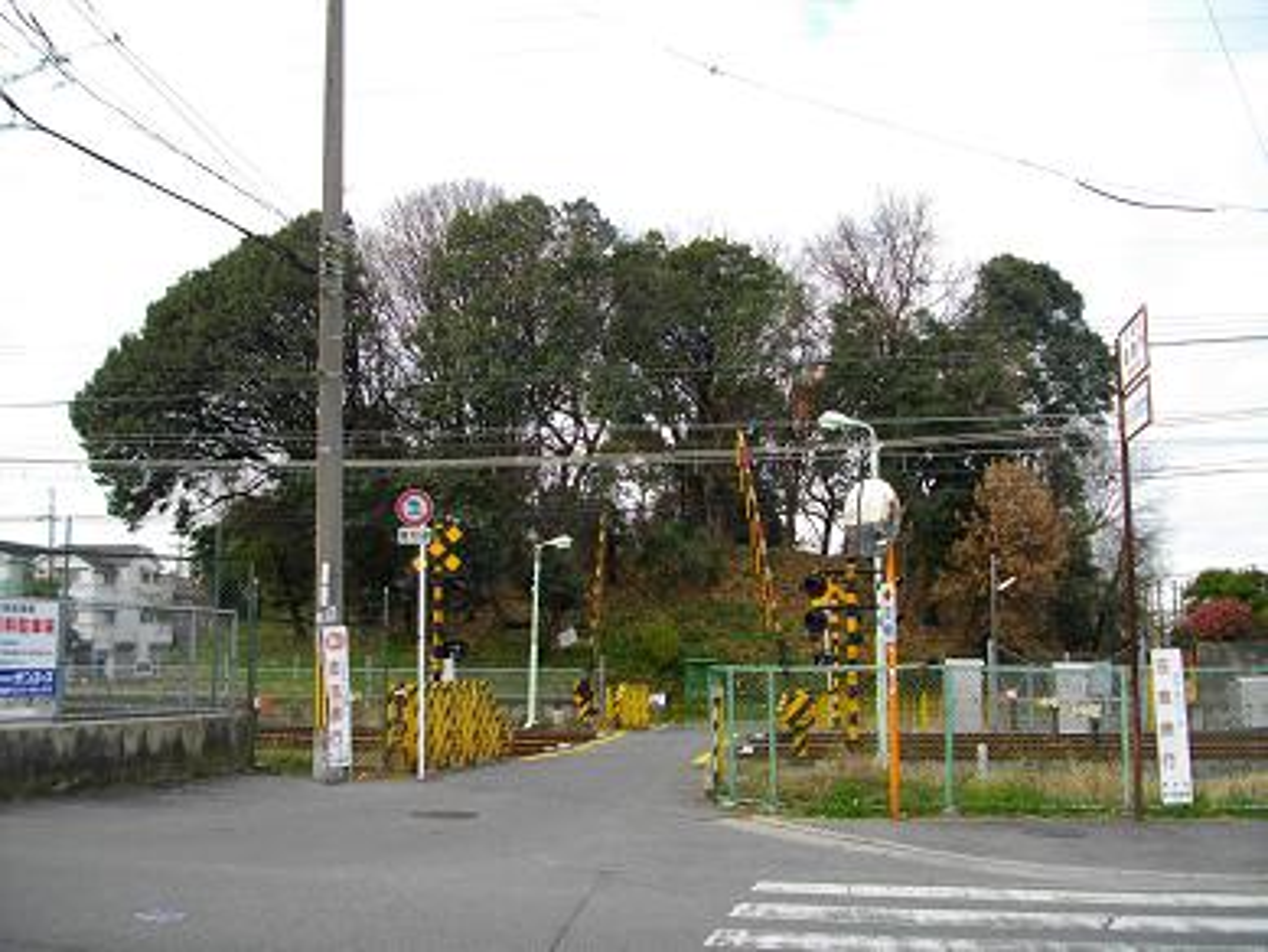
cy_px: 476
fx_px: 1173
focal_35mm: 32
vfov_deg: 44.2
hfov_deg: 56.8
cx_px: 634
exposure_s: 1/250
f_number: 2.9
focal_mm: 5.7
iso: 100
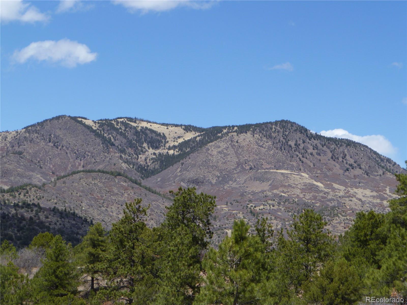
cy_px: 152
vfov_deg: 13.6
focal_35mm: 109
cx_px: 204
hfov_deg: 18.0
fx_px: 1282
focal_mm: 19.5
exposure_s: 1/500
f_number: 4.8
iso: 80
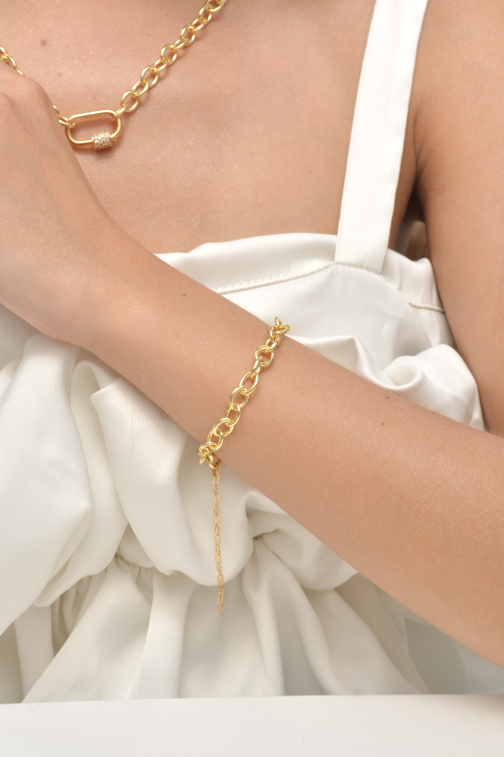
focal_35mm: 78
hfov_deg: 17.5
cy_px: 378
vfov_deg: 26.0
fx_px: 1638
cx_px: 252
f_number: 13
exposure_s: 1/640
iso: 640
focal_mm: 52
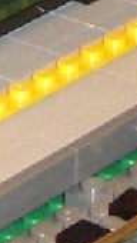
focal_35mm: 387
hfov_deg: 3.1
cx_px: -93
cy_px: -423
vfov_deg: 5.3
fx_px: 2492
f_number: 2.6
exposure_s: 1/60
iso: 100
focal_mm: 5.8
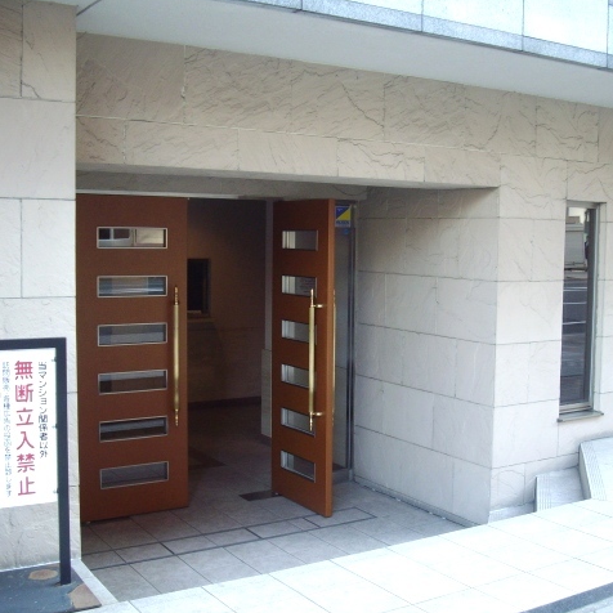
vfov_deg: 38.3
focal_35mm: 44
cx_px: 386
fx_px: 882
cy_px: 305
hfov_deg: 38.1
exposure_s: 1/60
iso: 160
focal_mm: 6.2
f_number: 2.8
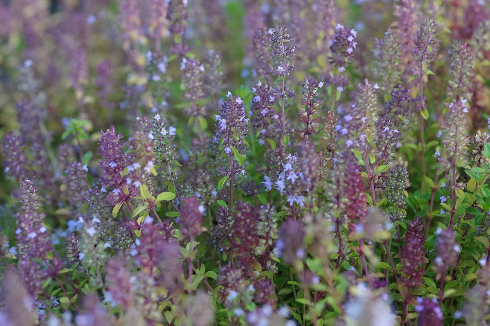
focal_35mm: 150
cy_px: 163
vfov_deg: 9.1
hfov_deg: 13.7
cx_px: 245
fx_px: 2042
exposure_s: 1/160
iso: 800
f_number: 4
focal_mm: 100
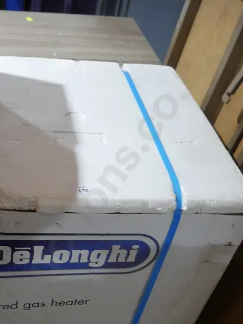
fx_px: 440
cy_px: 264
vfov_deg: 38.7
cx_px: 48
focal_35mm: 47
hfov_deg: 30.1
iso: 1250
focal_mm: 14
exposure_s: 1/60
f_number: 3.5
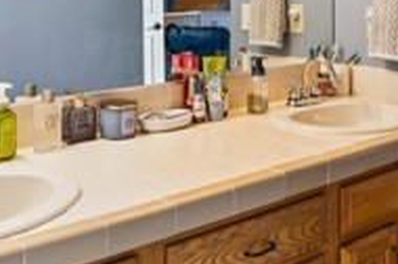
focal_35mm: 56
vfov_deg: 22.7
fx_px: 622
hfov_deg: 35.5
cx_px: 218
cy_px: -19
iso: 100
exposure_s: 1.6
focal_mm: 16.7
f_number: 13
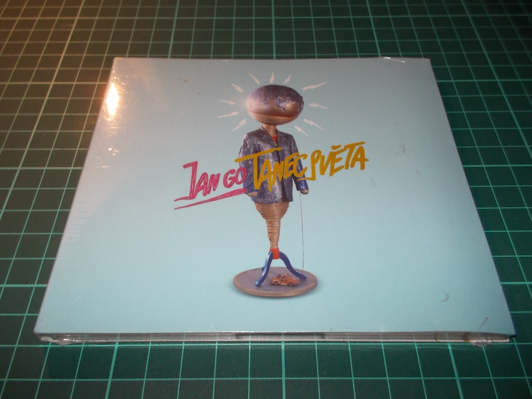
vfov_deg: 48.2
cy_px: 200
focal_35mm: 29
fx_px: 446
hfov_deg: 61.7
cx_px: 266
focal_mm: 4.1
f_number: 3.3
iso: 200
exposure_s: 1/30
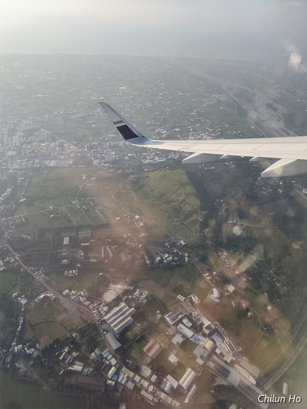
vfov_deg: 73.9
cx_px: 154
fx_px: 272
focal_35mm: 23
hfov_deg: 58.9
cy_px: 204
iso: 50
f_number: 1.7
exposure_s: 1/753
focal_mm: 6.07
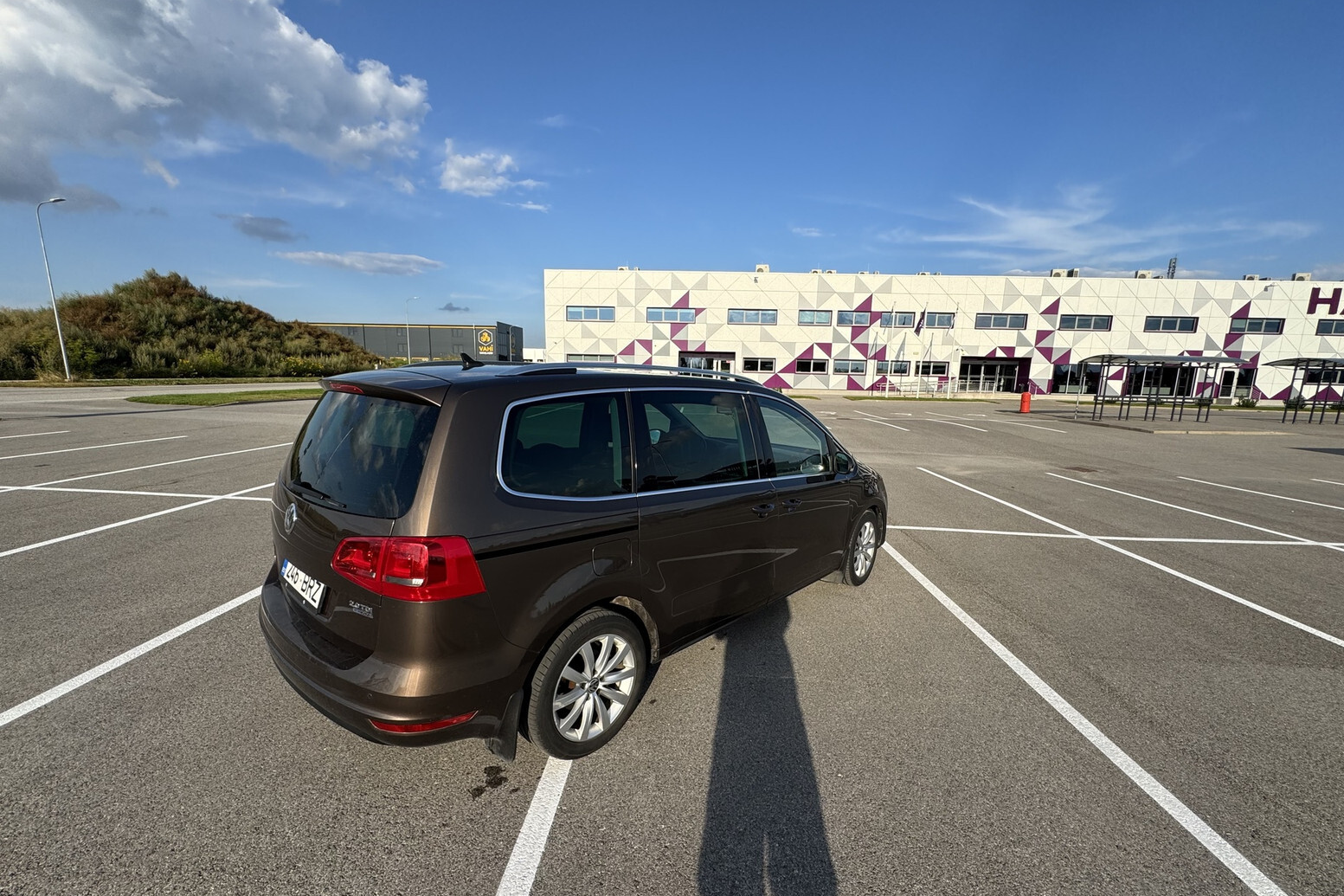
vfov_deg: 77.2
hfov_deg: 100.4
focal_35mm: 15
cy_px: 477
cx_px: 672
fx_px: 560
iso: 50
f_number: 2.2
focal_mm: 2.22
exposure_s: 1/1709
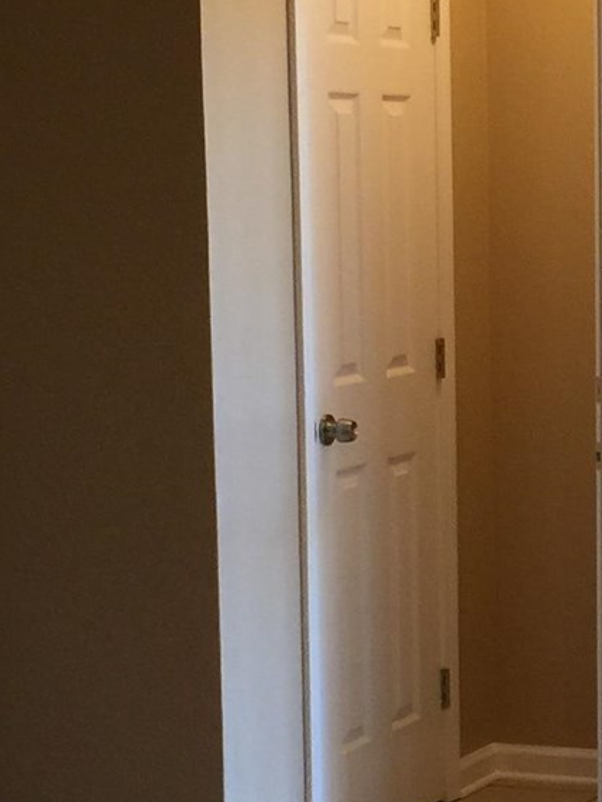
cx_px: 975
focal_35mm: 119
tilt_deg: -7.9
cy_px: 566
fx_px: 2758
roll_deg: -1.4
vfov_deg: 16.5
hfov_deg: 11.8
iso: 40
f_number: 2.2
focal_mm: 4.15
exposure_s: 1/30
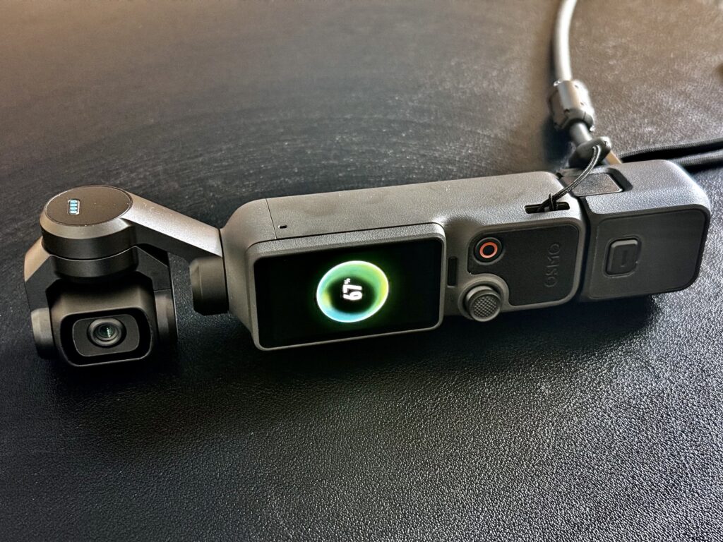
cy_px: 271
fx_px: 1003
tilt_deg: -44.4
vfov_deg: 30.3
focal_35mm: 48
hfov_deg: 39.7
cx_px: 362
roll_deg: -0.9
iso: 640
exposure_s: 1/30
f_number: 1.78
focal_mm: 6.76
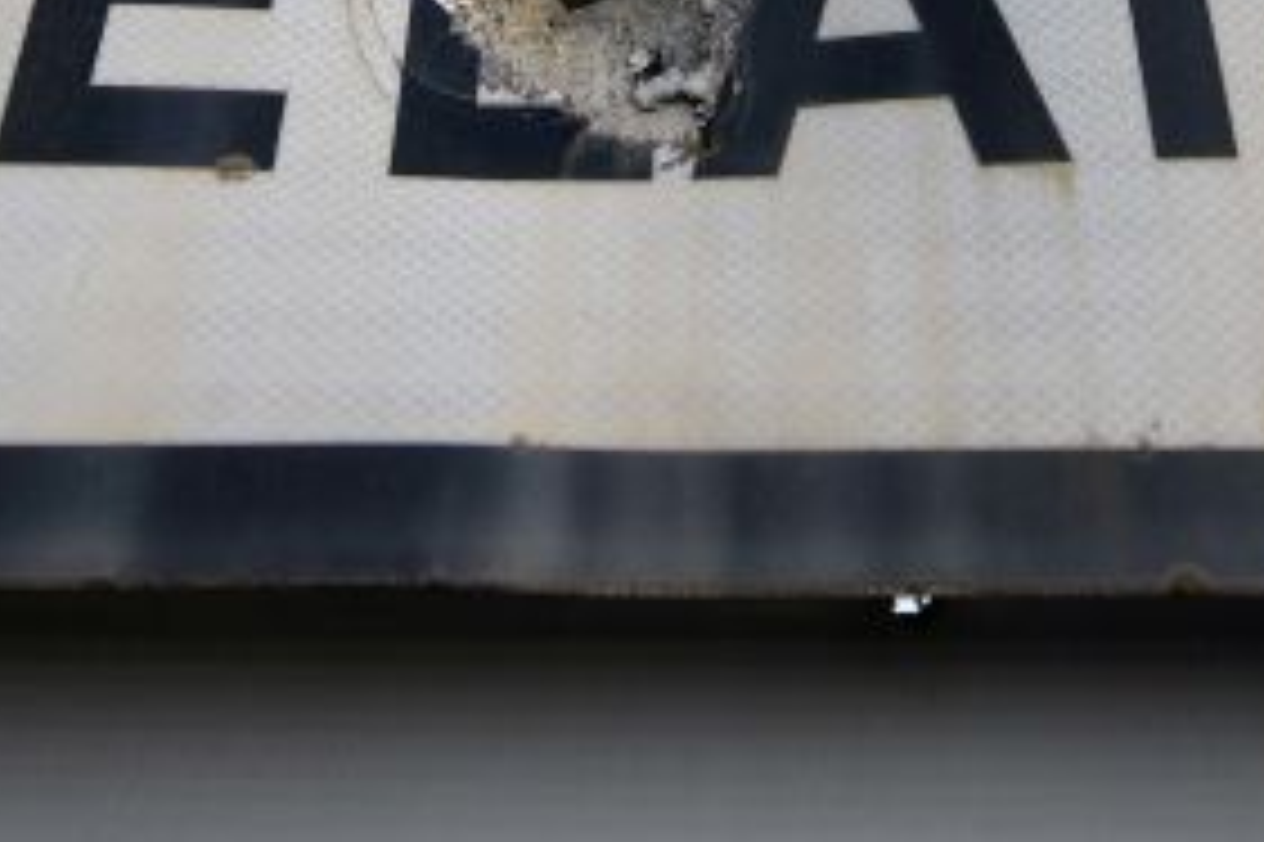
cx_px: 684
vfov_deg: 20.3
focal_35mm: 51
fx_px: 1790
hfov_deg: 38.9
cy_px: -601
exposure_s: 1/250
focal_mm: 14
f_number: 3.2
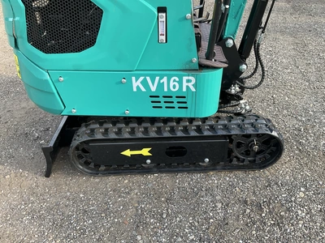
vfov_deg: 48.2
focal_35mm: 29
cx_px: 162
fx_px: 272
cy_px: 122
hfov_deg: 61.7
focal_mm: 3
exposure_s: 1/204
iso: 20
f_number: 1.8
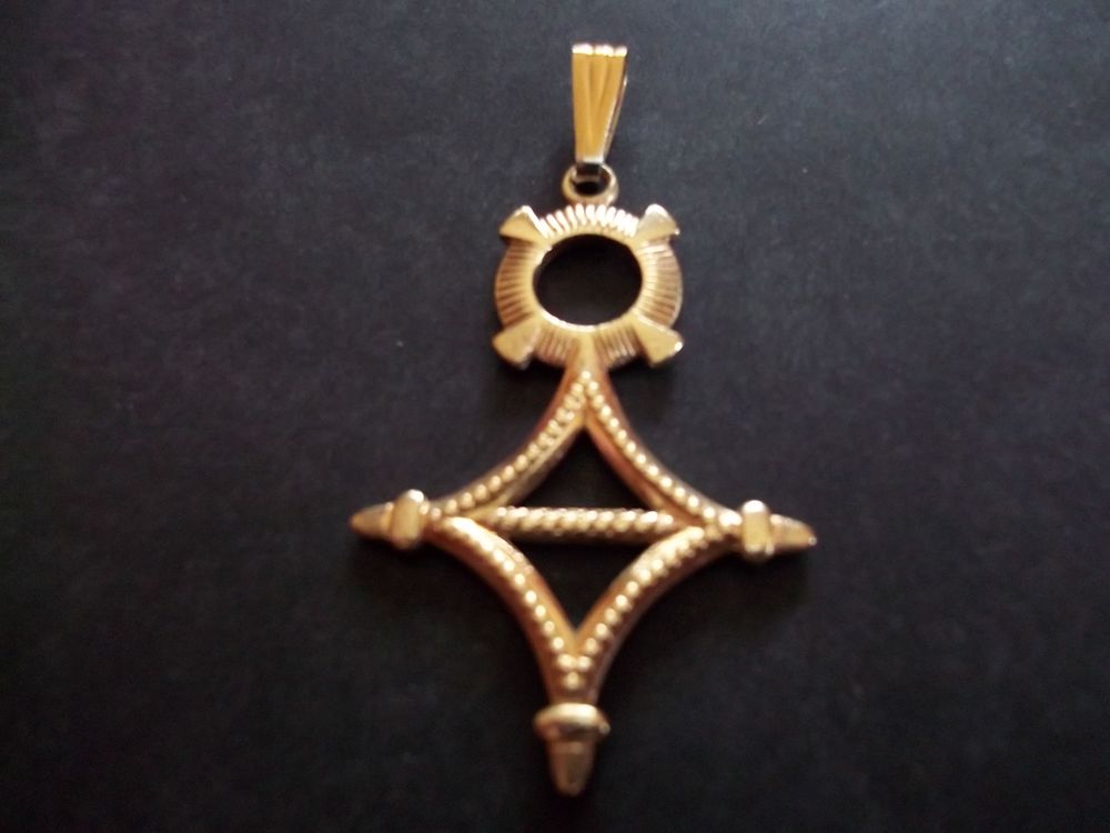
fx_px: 1026
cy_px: 416
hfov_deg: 56.8
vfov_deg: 44.2
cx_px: 555
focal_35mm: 32
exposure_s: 1/8
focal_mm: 5.7
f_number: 2.9
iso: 320
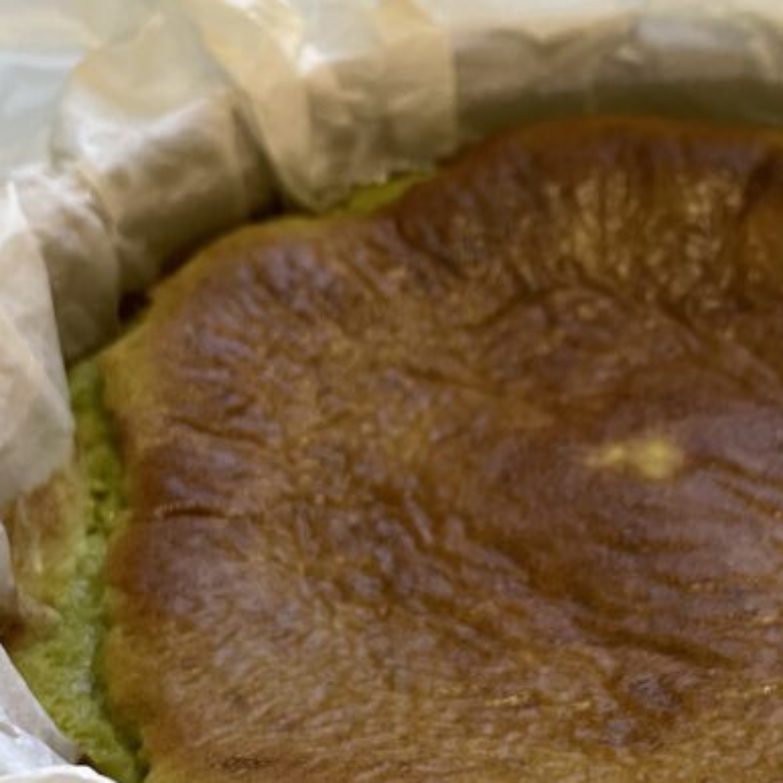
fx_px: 1561
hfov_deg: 27.6
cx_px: 615
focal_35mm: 61
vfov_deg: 28.1
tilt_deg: -40.6
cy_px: 430
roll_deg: +0.9
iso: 250
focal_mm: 4.2
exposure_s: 1/50
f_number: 1.6
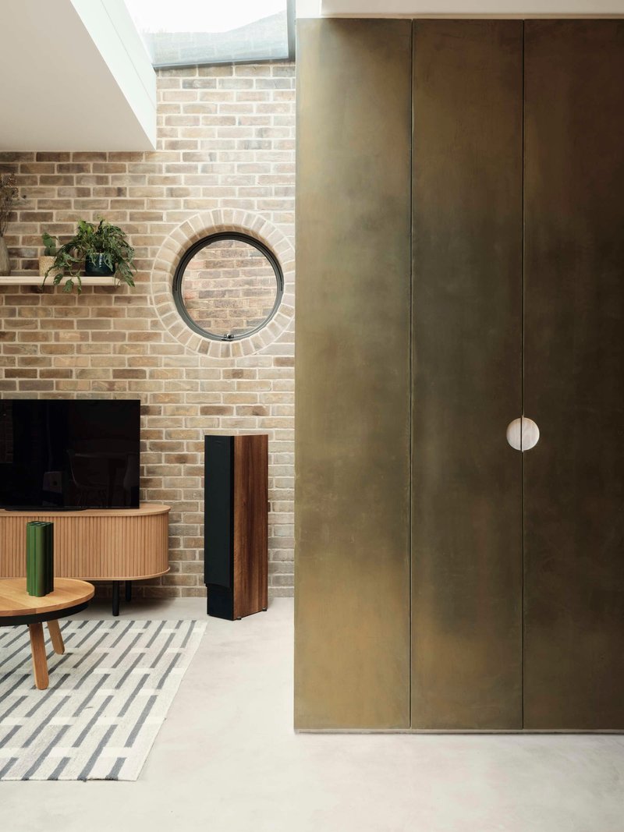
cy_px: 416
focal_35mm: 30
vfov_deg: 60.0
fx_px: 721
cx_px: 312
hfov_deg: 46.8
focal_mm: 38.2
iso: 200
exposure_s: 1/1.41
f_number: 22
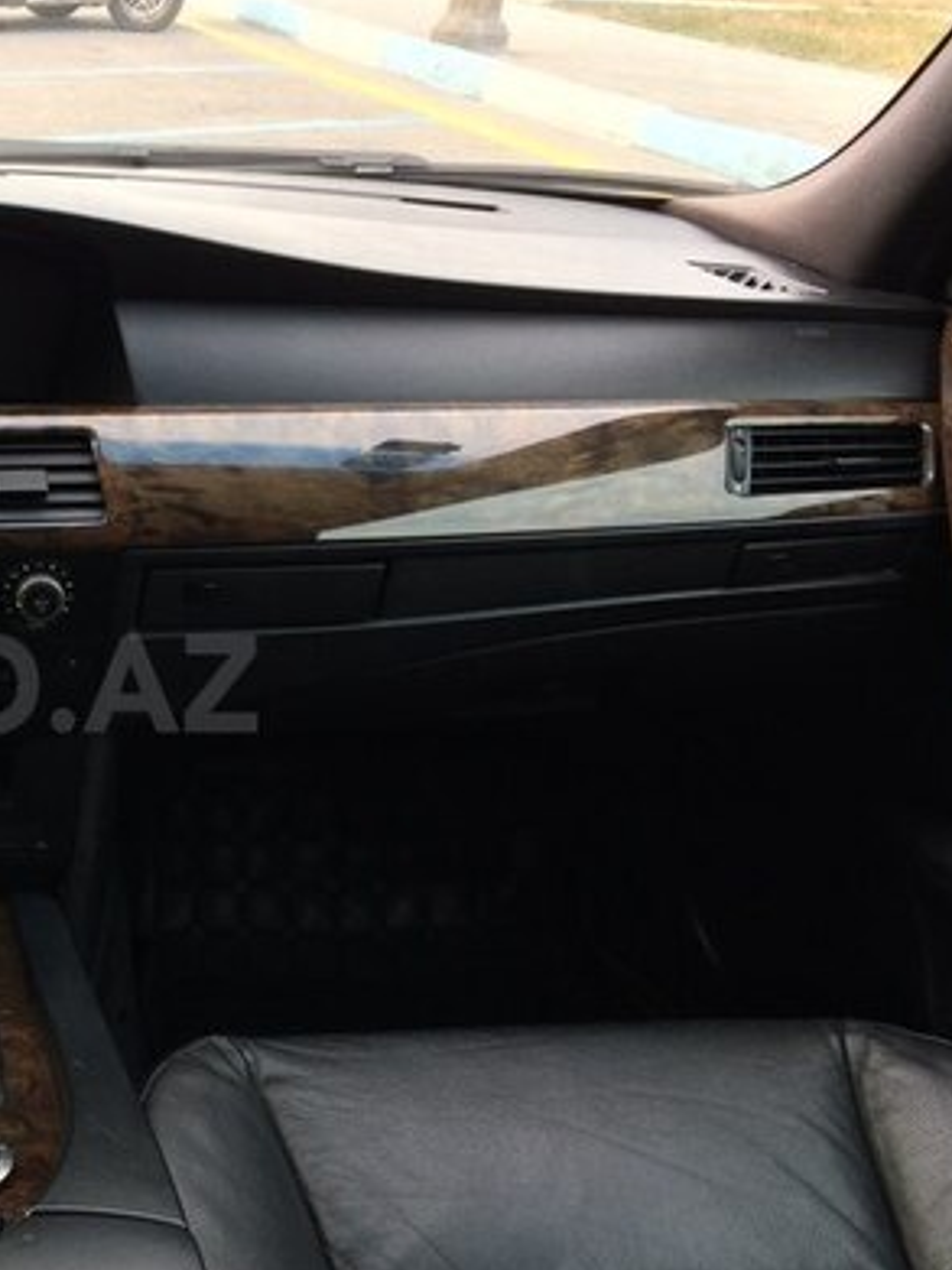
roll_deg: -1.4
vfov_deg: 38.9
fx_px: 1798
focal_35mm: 49
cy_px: 684
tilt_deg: -24.9
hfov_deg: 27.4
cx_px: -75
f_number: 2.2
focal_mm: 4.15
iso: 50
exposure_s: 1/50
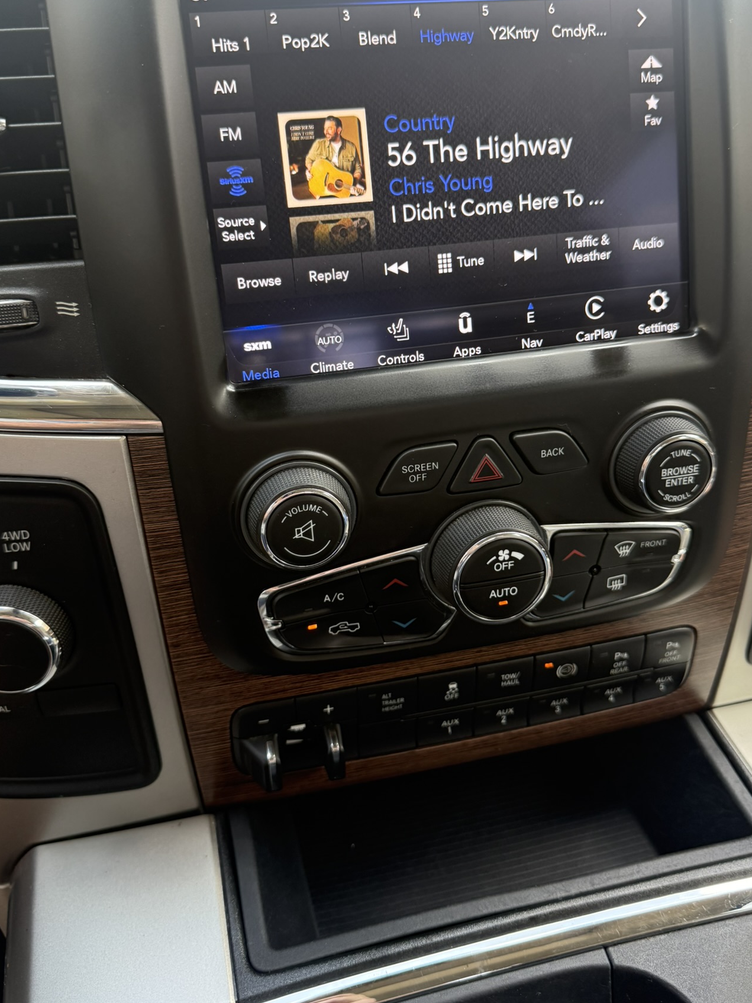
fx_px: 840
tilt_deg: -29.3
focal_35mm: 29
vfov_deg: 61.6
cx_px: 376
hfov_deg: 48.2
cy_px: 469
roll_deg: +0.0
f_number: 1.78
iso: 200
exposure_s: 1/162
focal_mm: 6.76
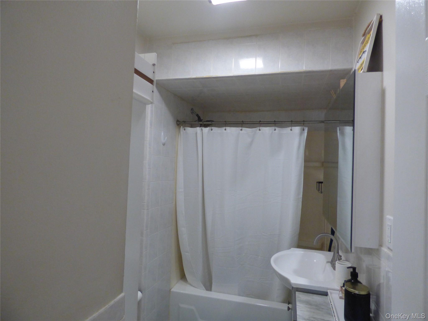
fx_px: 247
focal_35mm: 20
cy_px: 160
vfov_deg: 66.0
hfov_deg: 81.7
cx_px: 214
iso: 400
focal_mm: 3.58
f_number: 2.8
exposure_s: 1/30
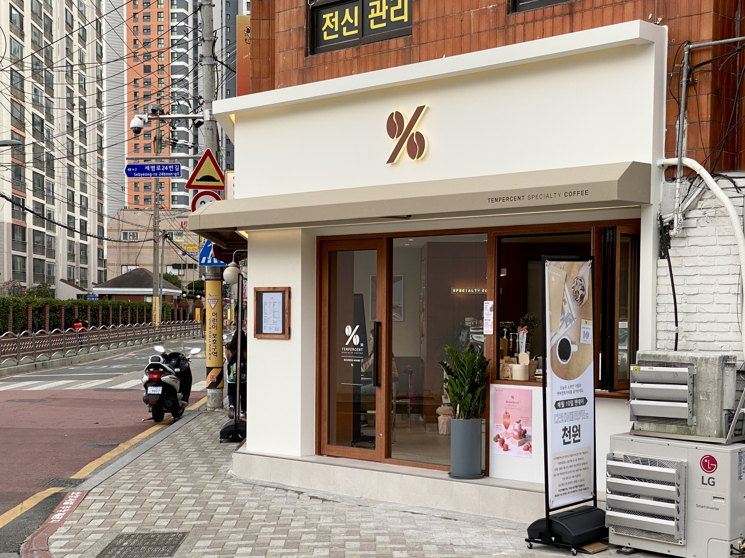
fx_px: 1119
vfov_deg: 28.0
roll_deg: -0.4
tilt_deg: +1.2
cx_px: 372
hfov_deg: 36.8
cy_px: 279
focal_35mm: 52
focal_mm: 6
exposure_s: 1/242
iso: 20
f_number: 2
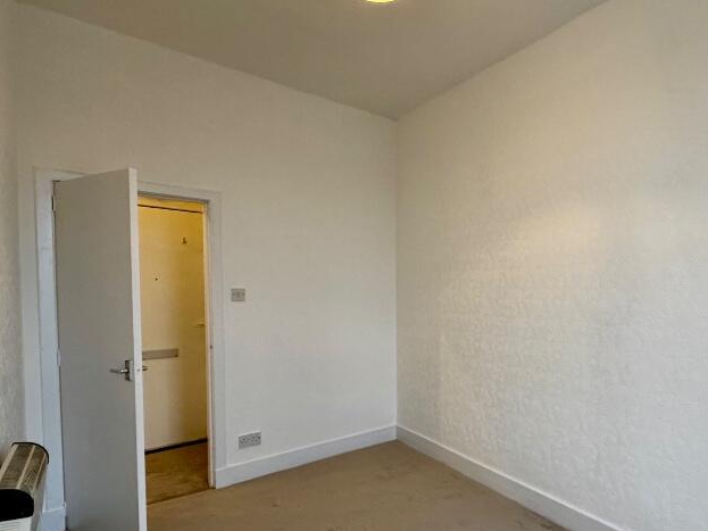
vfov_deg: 58.6
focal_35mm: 23
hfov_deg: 70.3
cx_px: 507
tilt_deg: -1.5
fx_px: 470
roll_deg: +0.4
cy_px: 308
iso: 320
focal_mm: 2.22
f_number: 2.2
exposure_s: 1/100
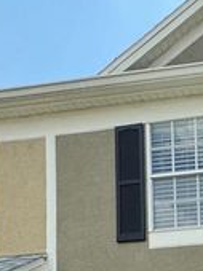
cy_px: 410
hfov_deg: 22.6
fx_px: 431
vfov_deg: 25.7
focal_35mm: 55
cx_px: 288
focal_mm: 2.22
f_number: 2.2
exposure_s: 1/636
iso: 40
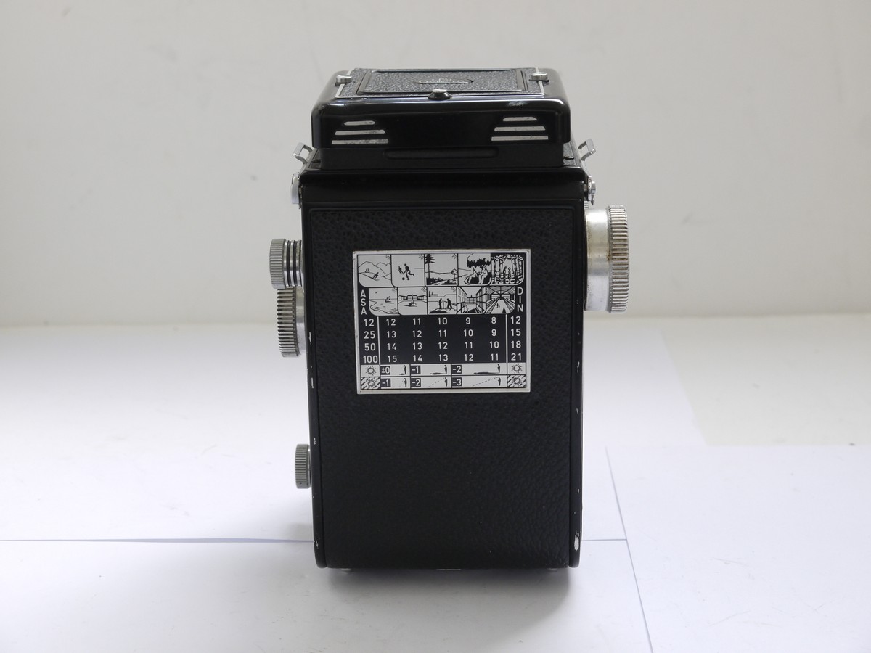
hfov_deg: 28.6
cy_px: 326
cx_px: 436
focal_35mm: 68
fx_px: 1711
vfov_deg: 21.6
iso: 400
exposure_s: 1/20
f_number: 10
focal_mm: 34
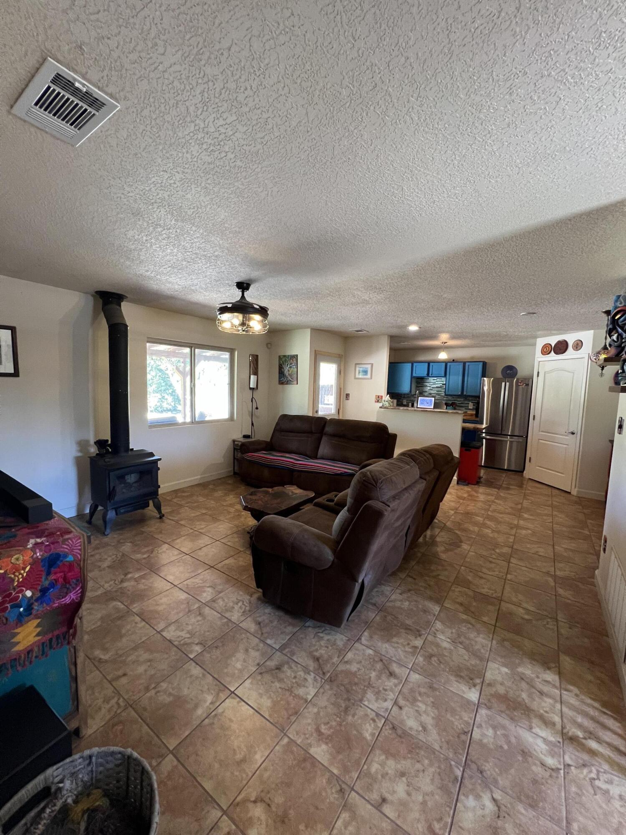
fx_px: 313
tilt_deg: -4.6
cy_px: 418
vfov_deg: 106.2
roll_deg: -1.6
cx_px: 313
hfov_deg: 89.9
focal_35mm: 13
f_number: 1.8
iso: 400
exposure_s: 1/60
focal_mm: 1.57
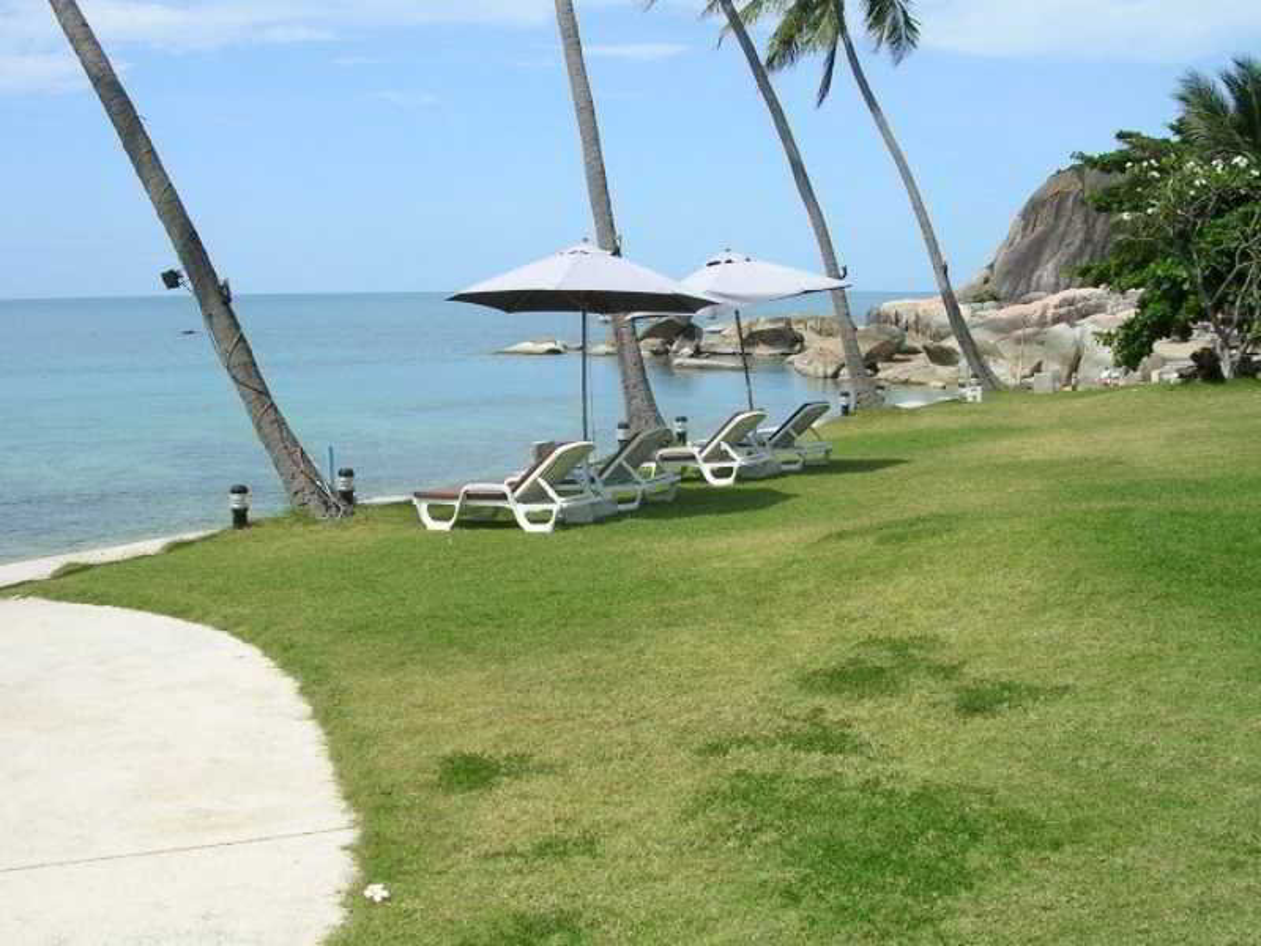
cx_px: 630
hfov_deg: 49.0
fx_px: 1384
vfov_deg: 37.7
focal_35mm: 38
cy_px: 473
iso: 50
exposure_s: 1/343
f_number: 5.6
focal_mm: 5.8
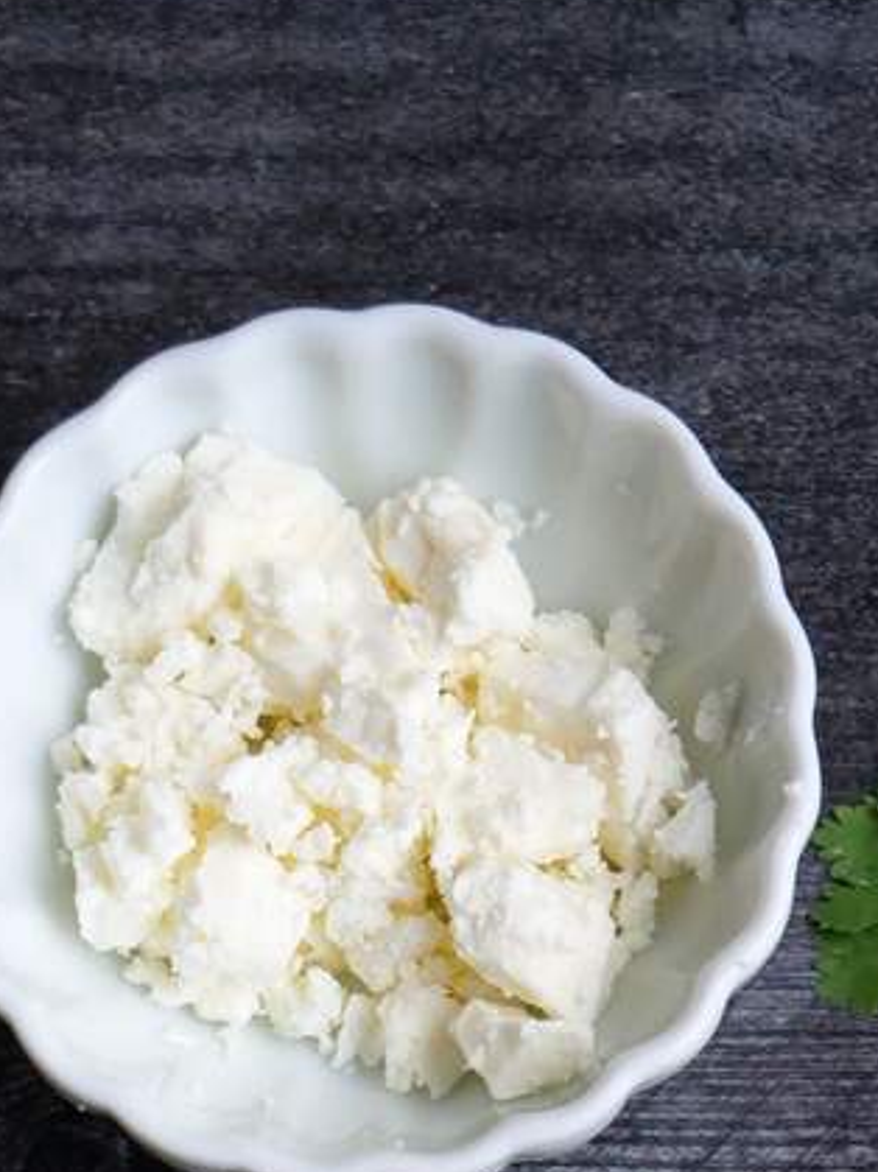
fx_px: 6463
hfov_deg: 7.8
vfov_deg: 9.8
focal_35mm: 191
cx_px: 274
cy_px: 2151
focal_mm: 25
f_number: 3.5
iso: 500
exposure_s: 1/60
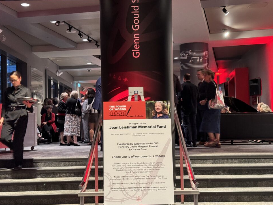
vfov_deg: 28.6
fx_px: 402
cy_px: 108
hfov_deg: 37.5
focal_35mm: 51
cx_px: 138
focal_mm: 6.76
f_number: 1.78
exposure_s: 1/40
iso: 320
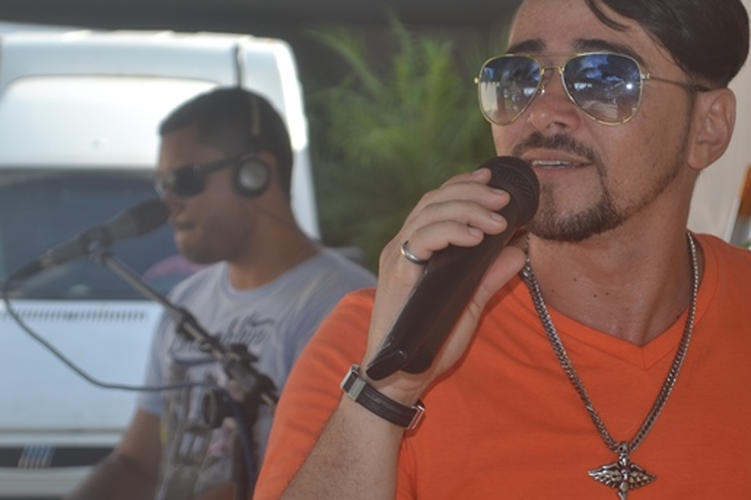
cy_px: 240
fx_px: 2140
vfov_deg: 13.3
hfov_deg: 19.9
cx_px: 465
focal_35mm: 103
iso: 100
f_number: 5.6
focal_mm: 55
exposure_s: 1/125
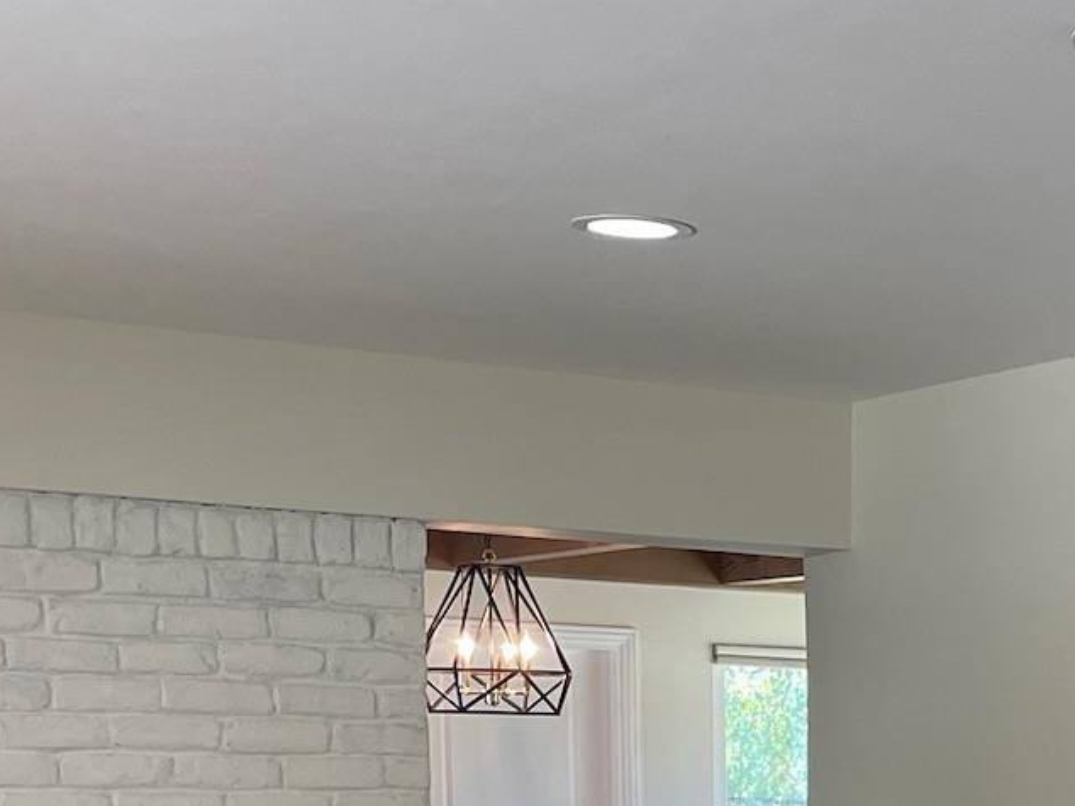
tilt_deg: -8.3
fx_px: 2608
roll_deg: -0.8
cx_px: 1177
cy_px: 1123
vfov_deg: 16.4
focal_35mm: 84
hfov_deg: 22.1
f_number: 1.6
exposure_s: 1/120
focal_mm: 4.2
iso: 100
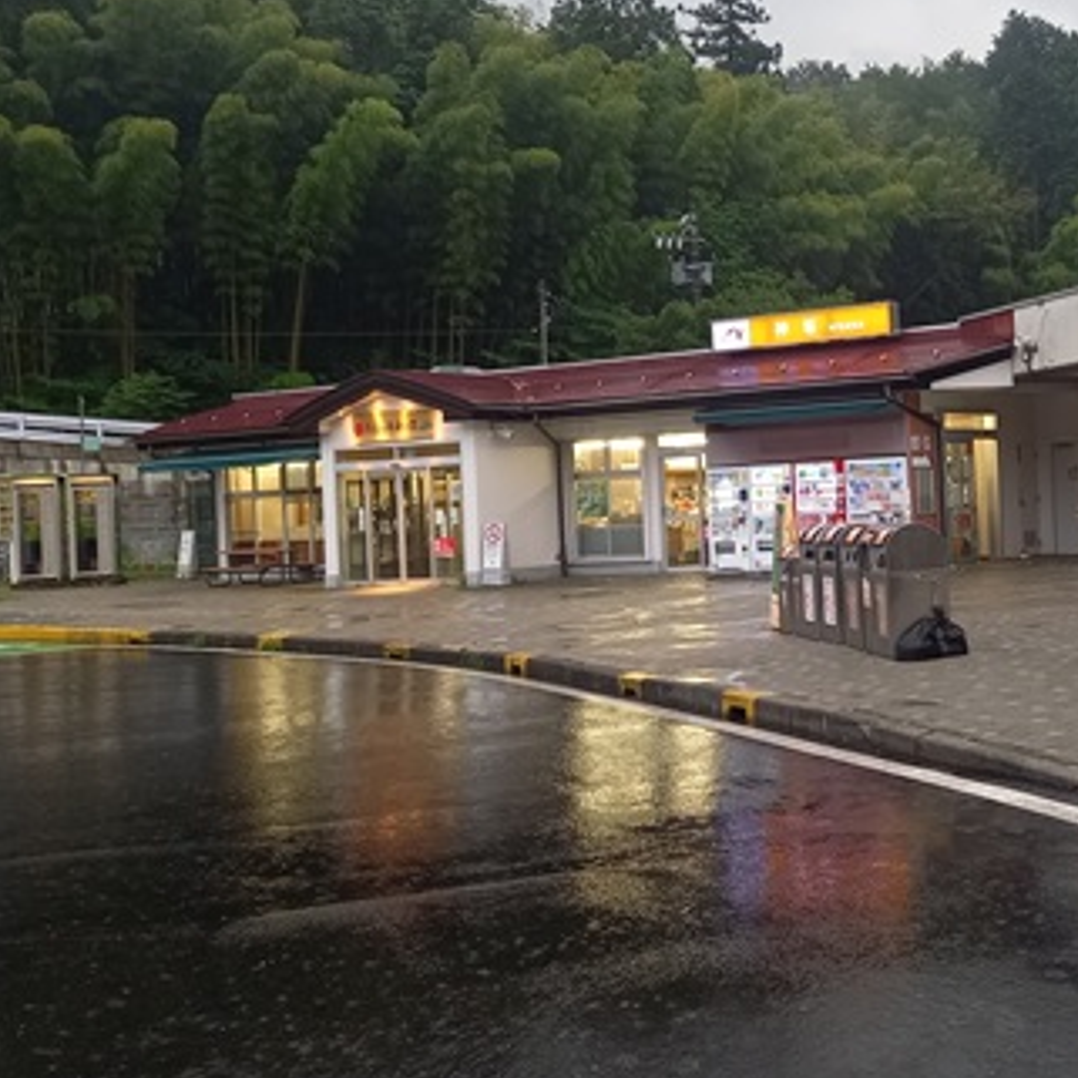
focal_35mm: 44
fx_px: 1550
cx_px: 960
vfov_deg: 38.3
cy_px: 510
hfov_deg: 36.1
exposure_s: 1/60
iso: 320
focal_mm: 4.65
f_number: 1.8
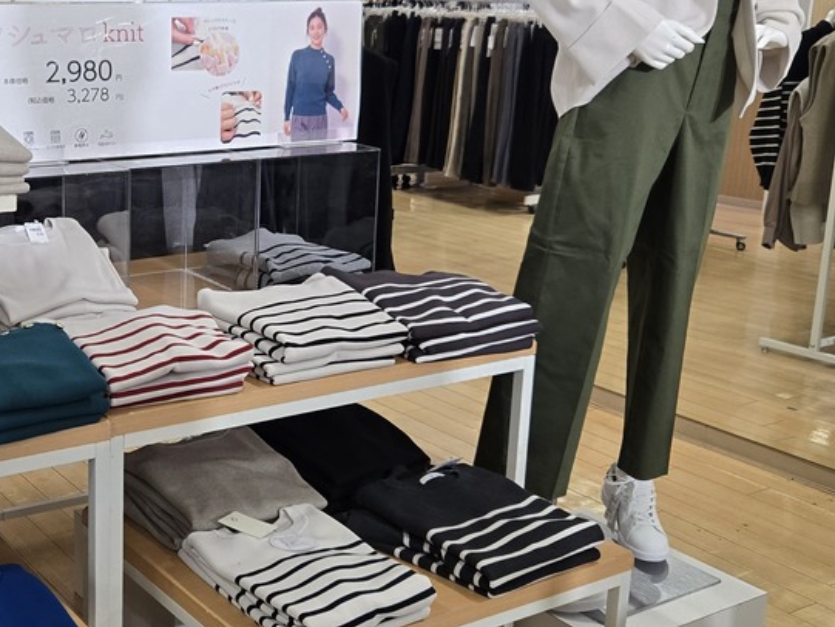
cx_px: 131
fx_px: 1230
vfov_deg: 28.5
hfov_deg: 35.9
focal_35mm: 51
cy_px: 236
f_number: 1.8
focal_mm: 5.4
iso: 125
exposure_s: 1/180
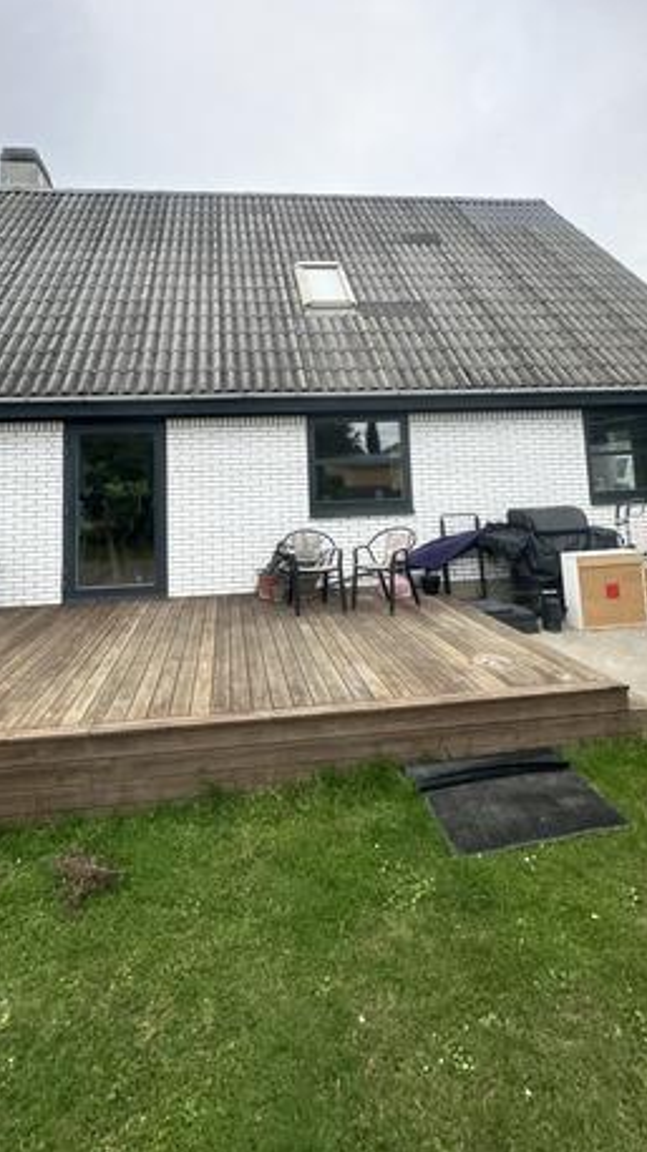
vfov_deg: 84.3
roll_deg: -0.3
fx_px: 611
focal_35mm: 20
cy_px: 405
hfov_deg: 55.7
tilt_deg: +7.2
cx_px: 297
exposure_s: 1/99
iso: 100
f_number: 2.2
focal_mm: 2.22
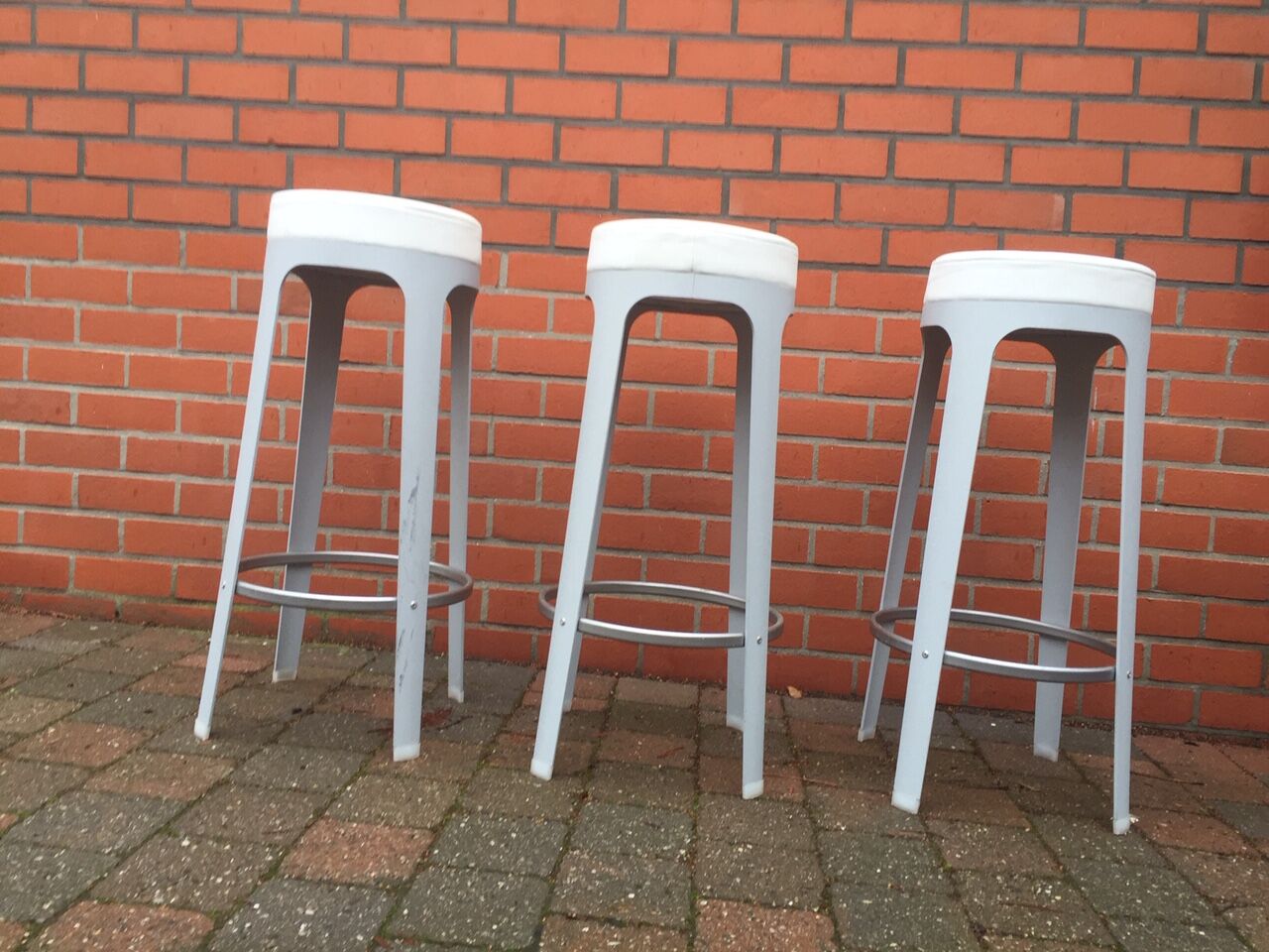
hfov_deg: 61.7
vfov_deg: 48.2
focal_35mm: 29
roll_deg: -3.9
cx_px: 634
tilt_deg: -2.5
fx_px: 1063
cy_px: 476
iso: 40
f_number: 2.2
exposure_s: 1/100
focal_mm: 4.15
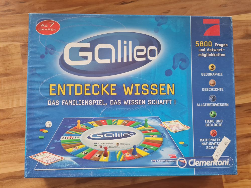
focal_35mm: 26
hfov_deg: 67.3
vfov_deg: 53.1
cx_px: 126
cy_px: 94
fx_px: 189
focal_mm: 5.4
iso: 400
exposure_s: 1/50
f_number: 1.8
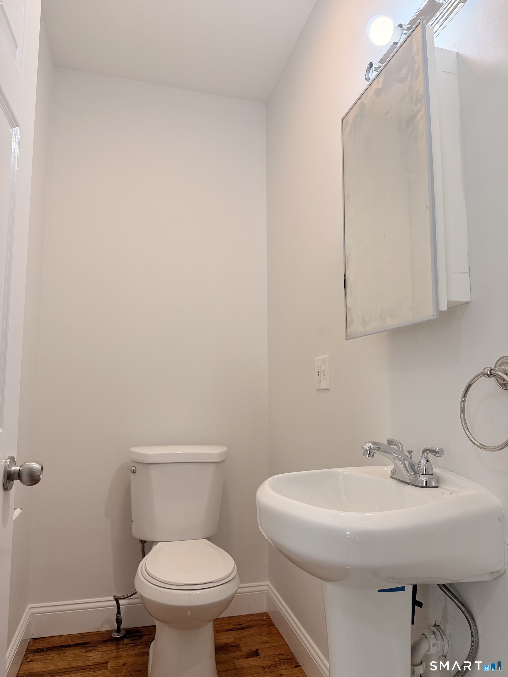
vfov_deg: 71.6
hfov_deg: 56.8
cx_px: 254
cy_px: 338
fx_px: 470
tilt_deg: +6.5
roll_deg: -0.3
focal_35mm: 24
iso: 160
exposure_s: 1/120
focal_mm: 6.76
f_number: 1.78
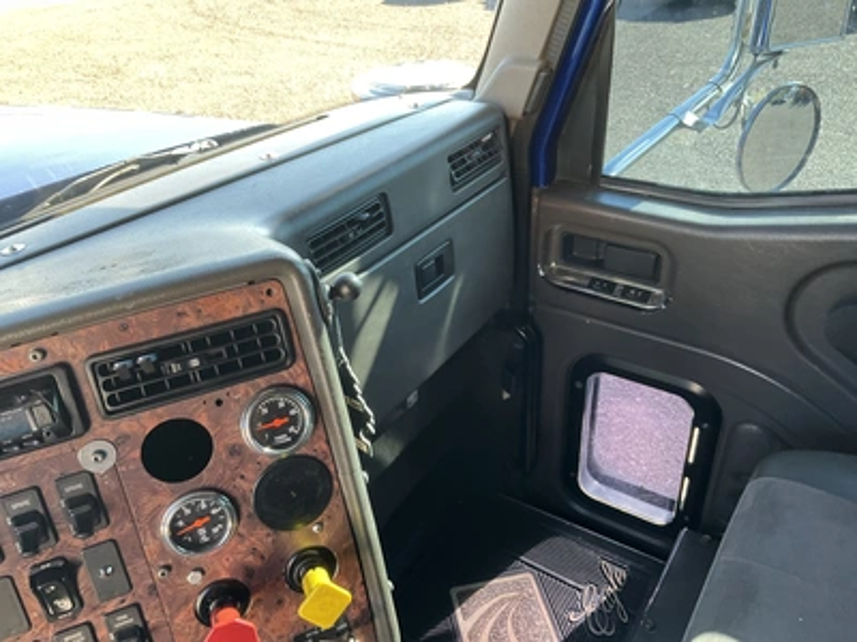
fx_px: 718
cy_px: 321
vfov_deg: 48.2
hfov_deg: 61.7
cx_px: 428
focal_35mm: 29
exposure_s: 1/122
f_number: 1.8
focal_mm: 3
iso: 64
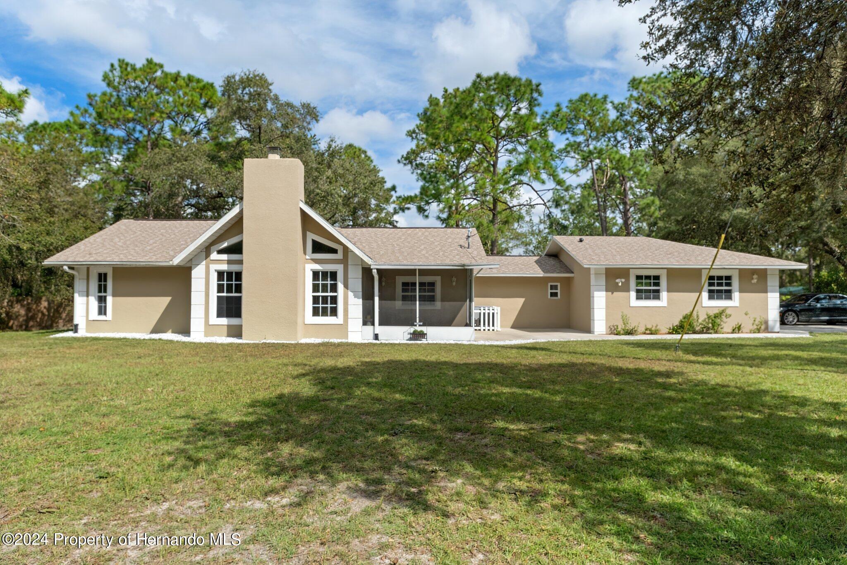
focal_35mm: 22
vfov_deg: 56.1
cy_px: 282
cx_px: 424
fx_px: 529
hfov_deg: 77.3
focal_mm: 15
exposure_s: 1/500
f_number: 8
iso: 320
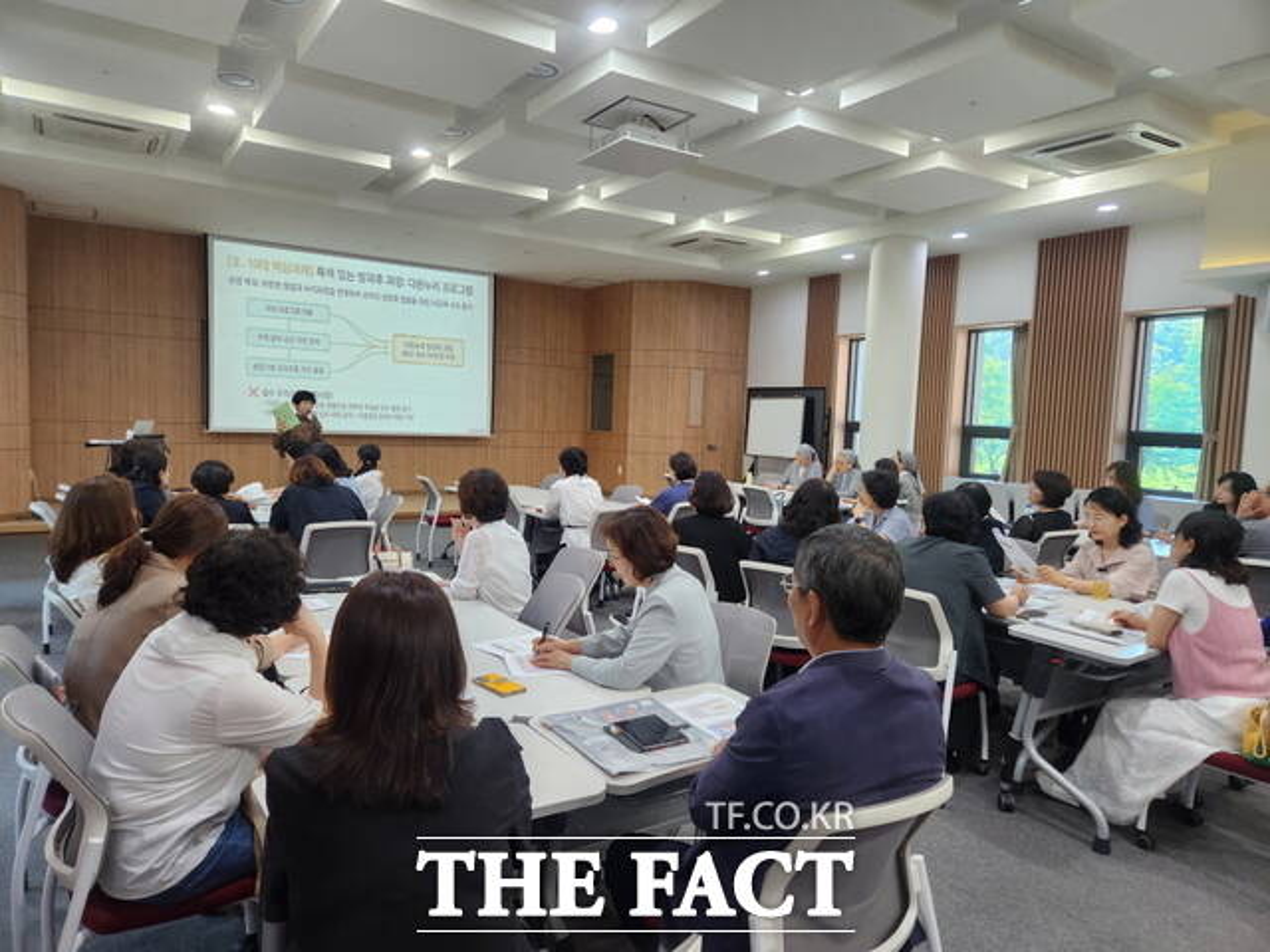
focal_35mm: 23
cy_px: 476
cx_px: 635
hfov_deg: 73.9
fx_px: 844
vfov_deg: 58.9
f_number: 1.8
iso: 160
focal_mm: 5.4
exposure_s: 1/120
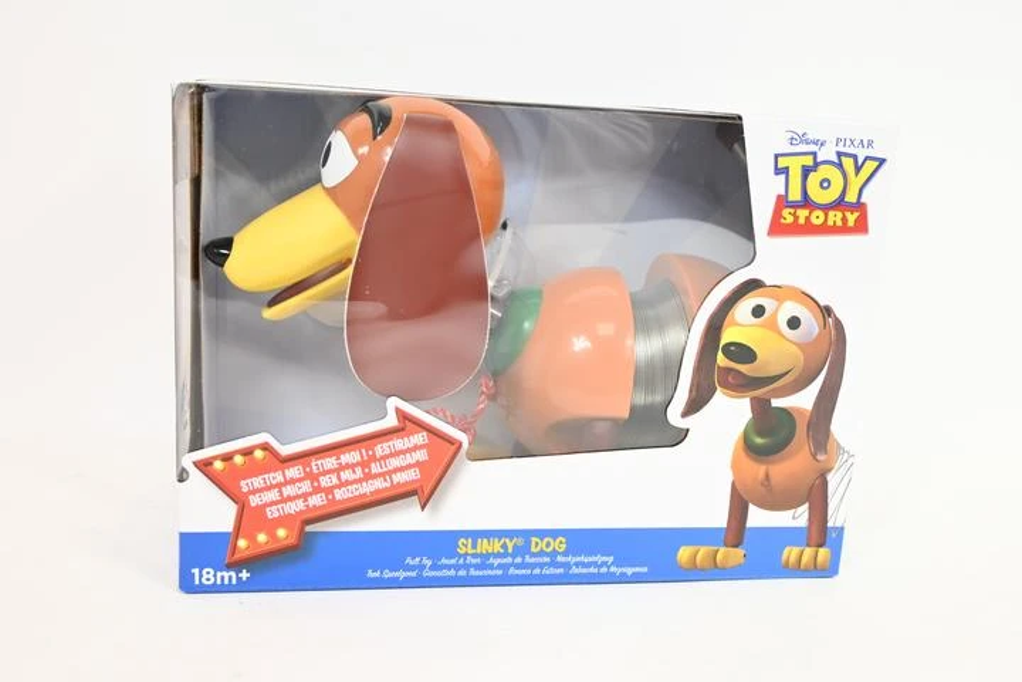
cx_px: 511
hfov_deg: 52.2
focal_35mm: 37
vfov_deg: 36.2
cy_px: 341
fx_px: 1043
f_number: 4.2
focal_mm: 24.5
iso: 720
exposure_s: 1/125
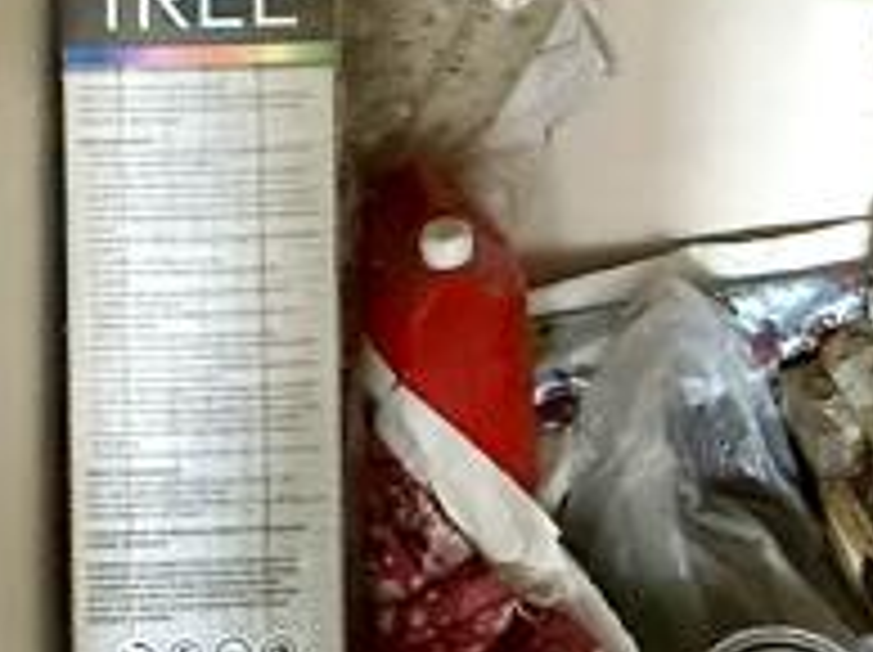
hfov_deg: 26.1
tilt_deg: -20.0
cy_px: -351
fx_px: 1864
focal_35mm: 74
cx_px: 644
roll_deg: -1.0
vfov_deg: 17.6
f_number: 2.2
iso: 1250
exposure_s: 1/60
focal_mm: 2.22
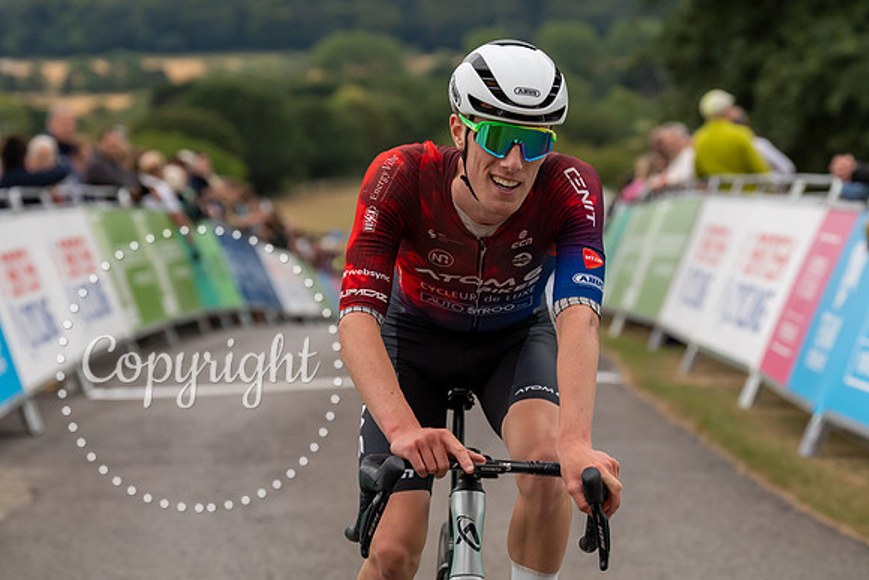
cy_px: 229
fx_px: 3204
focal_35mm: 133
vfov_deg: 10.3
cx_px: 488
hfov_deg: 15.4
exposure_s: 1/1000
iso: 640
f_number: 3.5
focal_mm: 90
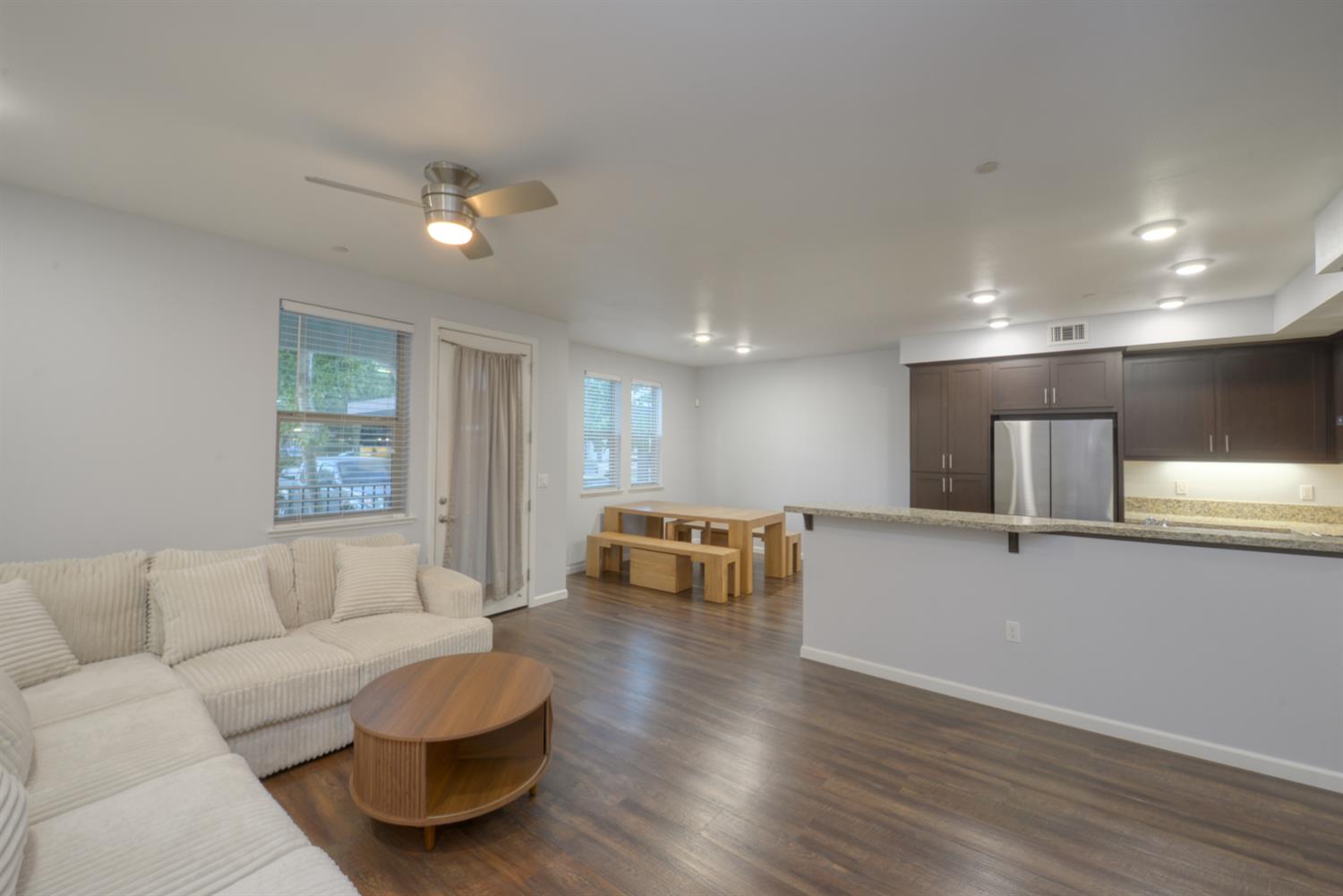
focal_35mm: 14
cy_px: 448
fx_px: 522
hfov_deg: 104.3
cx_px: 672
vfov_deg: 81.2
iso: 400
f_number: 10
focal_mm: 14
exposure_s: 1/3
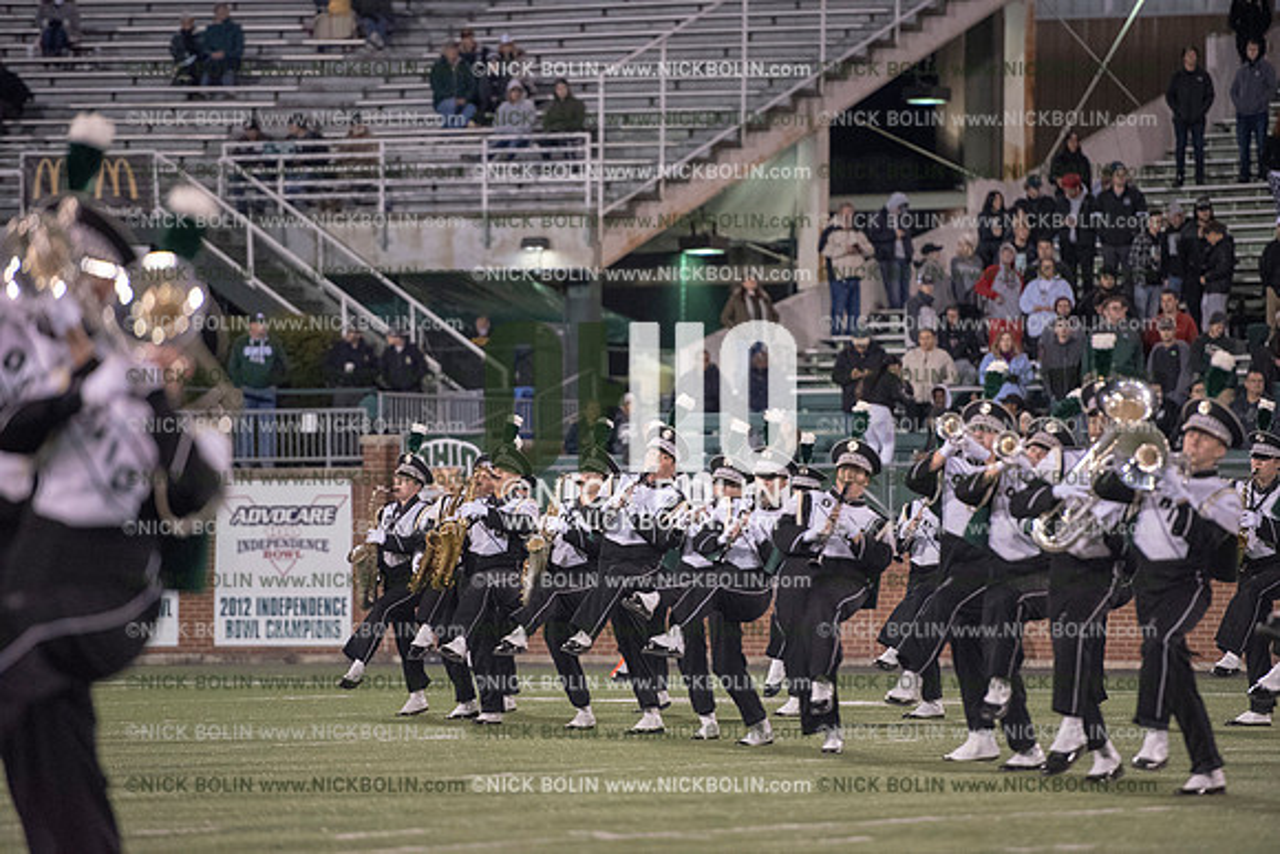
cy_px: 427
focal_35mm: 200
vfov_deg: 6.9
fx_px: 7112
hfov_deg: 10.3
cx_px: 640
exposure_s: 1/1250
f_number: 3.2
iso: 5000
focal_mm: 200
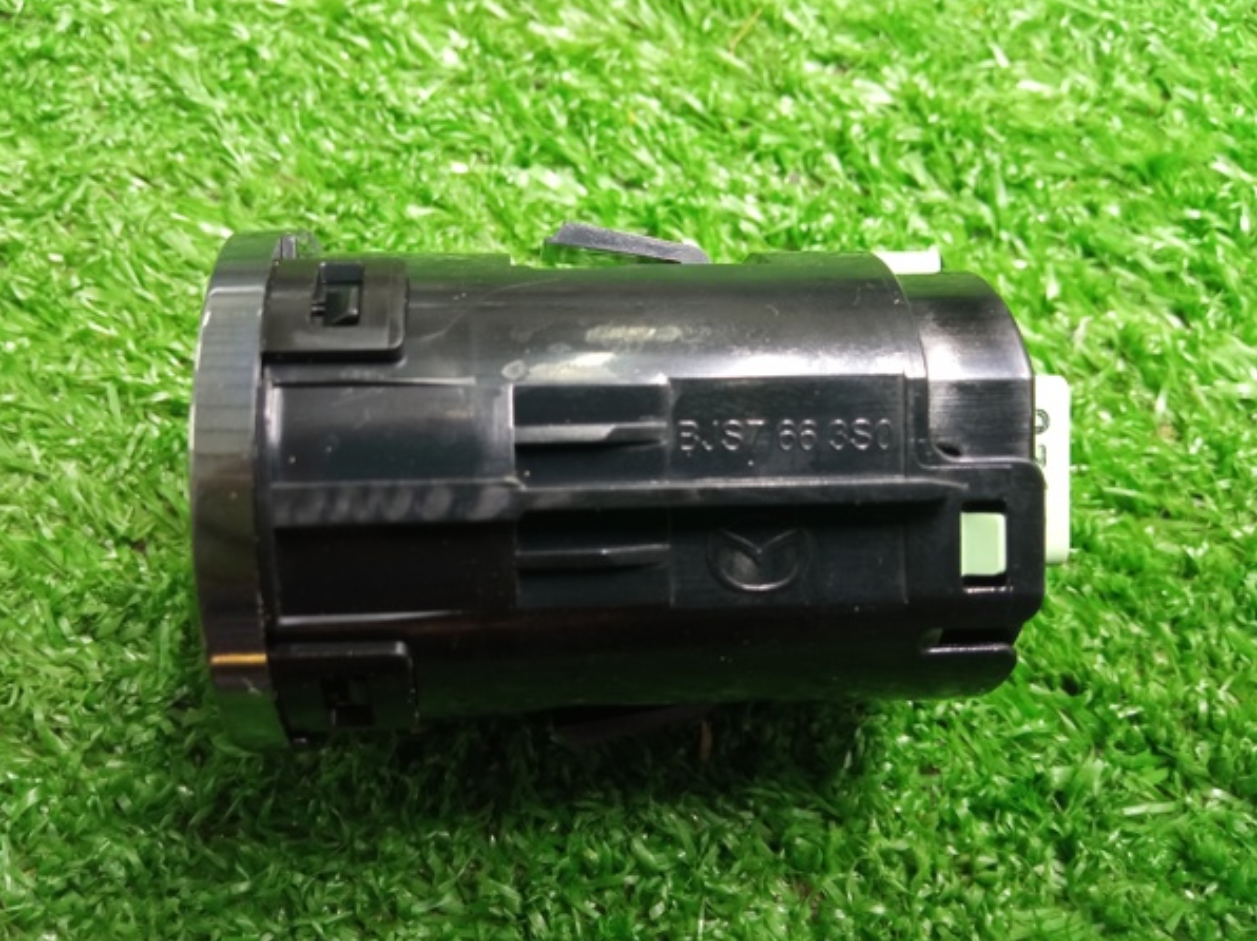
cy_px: 484
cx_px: 605
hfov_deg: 61.7
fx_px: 1052
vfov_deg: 48.2
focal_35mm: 29
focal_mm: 3.79
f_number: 2.2
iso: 518
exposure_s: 1/25
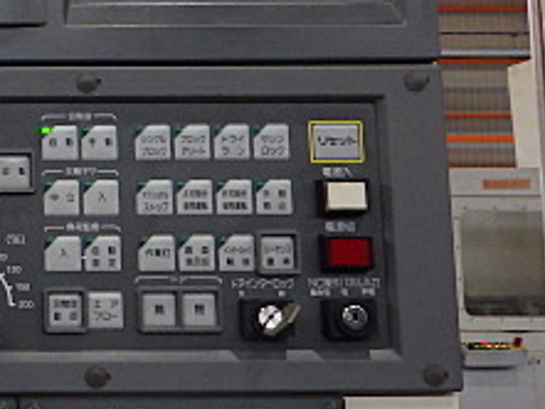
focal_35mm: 81
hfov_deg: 21.7
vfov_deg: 18.1
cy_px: 86
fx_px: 1276
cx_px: -170
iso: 250
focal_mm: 5
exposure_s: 1/45
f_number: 3.5
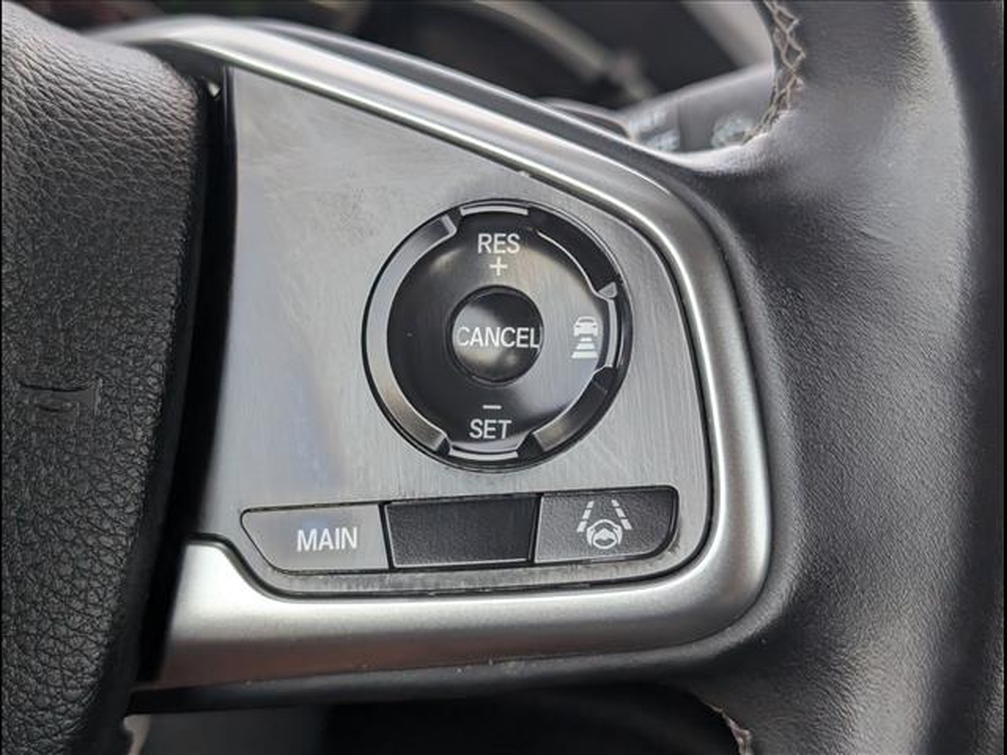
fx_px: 1425
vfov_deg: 29.7
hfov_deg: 38.9
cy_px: 378
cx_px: 504
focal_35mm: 49
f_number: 1.68
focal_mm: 6.9
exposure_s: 1/1667
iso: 432
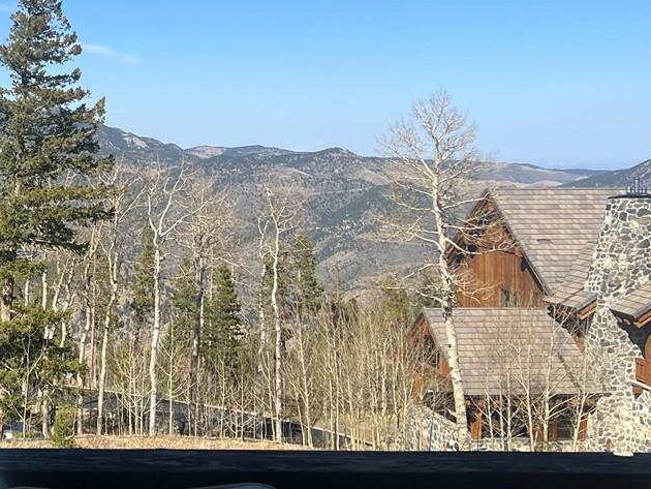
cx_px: 18
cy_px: 100
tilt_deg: +1.9
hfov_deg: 27.8
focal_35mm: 66
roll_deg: +0.3
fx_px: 1242
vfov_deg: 22.0
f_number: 1.5
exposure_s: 1/4444
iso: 50
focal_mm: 5.7
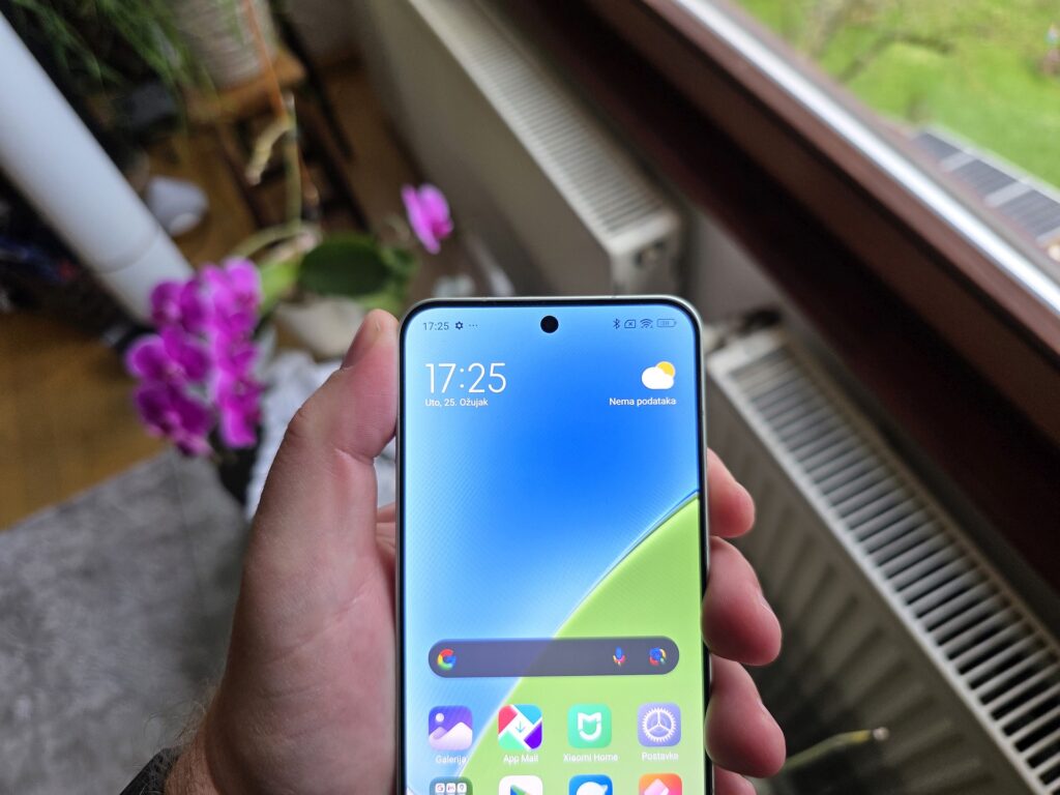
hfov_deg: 73.9
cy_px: 398
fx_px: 704
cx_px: 530
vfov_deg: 58.9
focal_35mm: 23
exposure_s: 1/120
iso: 100
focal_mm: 6.3
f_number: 1.7
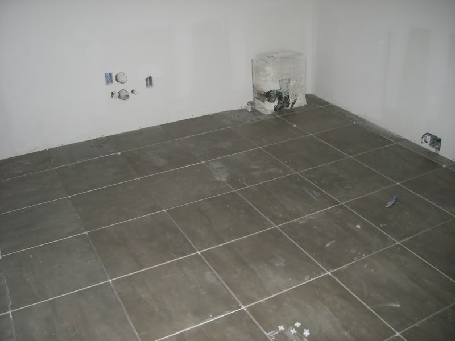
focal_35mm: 38
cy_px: 170
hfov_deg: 49.0
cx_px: 228
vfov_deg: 37.7
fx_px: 499
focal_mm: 6.2
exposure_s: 1/60
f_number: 2.7
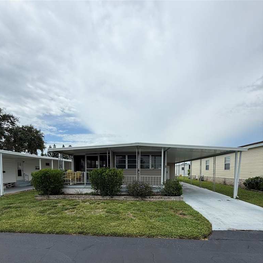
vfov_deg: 80.5
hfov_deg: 84.0
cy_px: 180
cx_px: 128
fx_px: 146
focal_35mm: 17
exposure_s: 1/2320
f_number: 2.2
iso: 50
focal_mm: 2.22
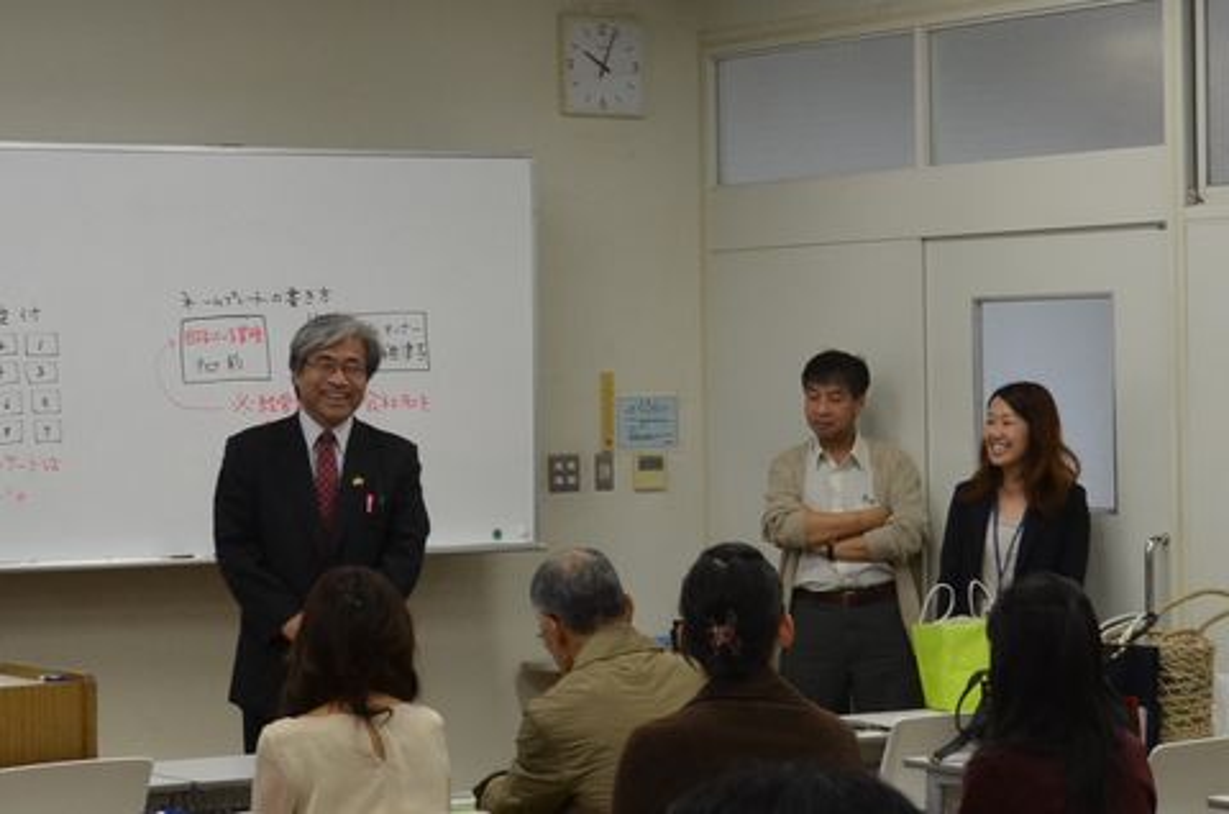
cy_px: 407
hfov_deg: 57.3
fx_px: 1124
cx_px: 614
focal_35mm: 33
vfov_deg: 39.8
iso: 400
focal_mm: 22
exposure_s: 1/80
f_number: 4.5
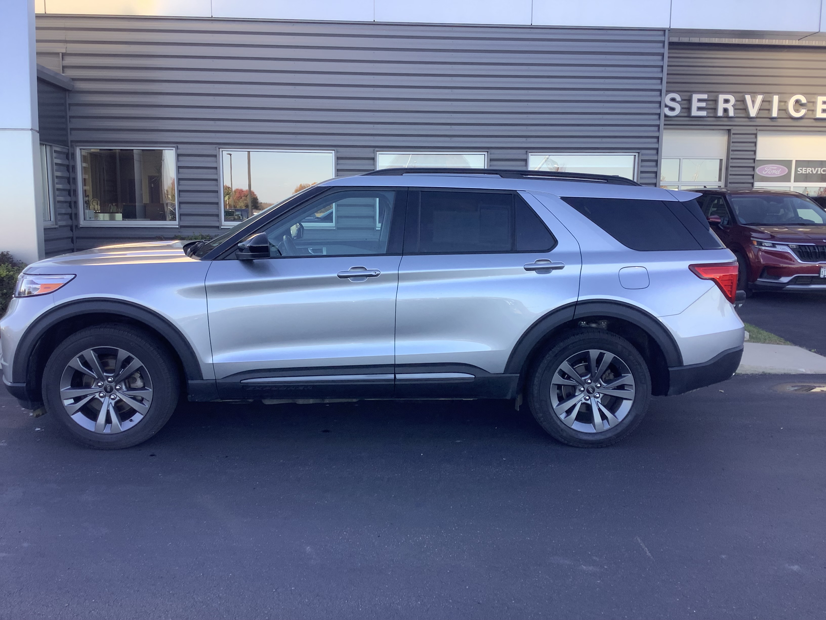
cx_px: 413
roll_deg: -0.7
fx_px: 740
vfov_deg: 45.4
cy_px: 310
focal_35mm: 31
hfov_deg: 58.4
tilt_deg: -8.7
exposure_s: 1/122
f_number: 2.4
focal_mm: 3.3
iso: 25
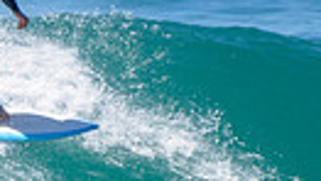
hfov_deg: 0.8
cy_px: 126
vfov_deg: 0.4
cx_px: -4
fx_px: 24223
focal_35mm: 2843
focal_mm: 500
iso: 160
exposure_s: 1/2000
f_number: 5.6
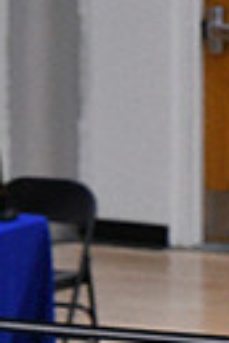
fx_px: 8656
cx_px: 507
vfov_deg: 2.3
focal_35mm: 907
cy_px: 710
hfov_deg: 1.5
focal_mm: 135
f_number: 3.2
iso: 6400
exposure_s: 1/1250
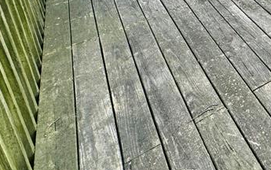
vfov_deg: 23.5
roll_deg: +1.0
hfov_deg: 32.9
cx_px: 357
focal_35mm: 44
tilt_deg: -15.3
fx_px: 325
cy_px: -83
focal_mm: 2.22
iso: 40
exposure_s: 1/492
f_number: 2.2
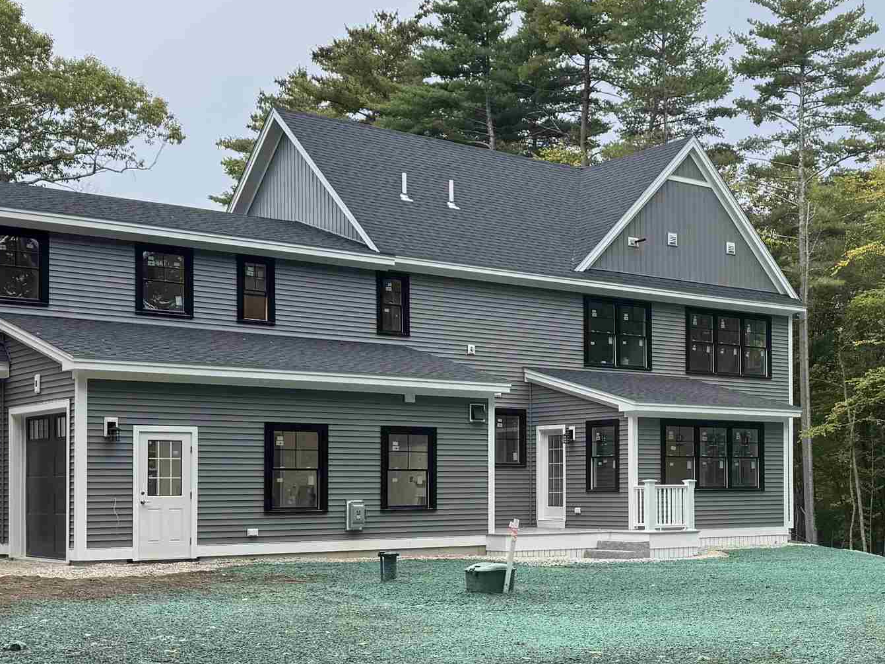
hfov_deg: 33.9
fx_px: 1406
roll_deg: +0.0
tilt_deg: +1.0
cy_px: 446
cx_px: 707
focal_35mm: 55
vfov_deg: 26.4
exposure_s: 1/1131
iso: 80
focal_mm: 6.76
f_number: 1.78
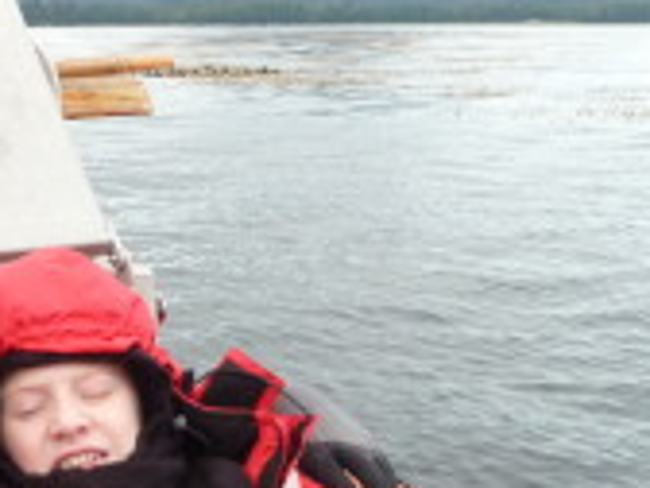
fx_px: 1314
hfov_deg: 27.7
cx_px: 277
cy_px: 275
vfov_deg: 21.0
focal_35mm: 70
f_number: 3.4
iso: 250
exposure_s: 1/250
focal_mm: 4.7
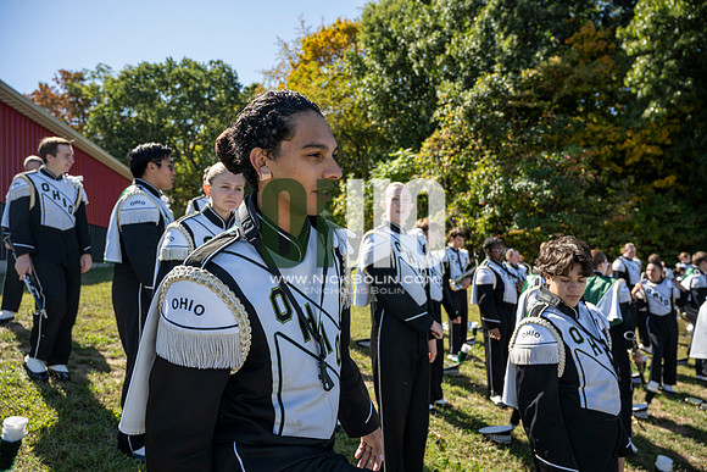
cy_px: 236
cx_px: 354
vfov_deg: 53.2
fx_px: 471
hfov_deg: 73.7
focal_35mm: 24
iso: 64
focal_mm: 24
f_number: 4.5
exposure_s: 1/250
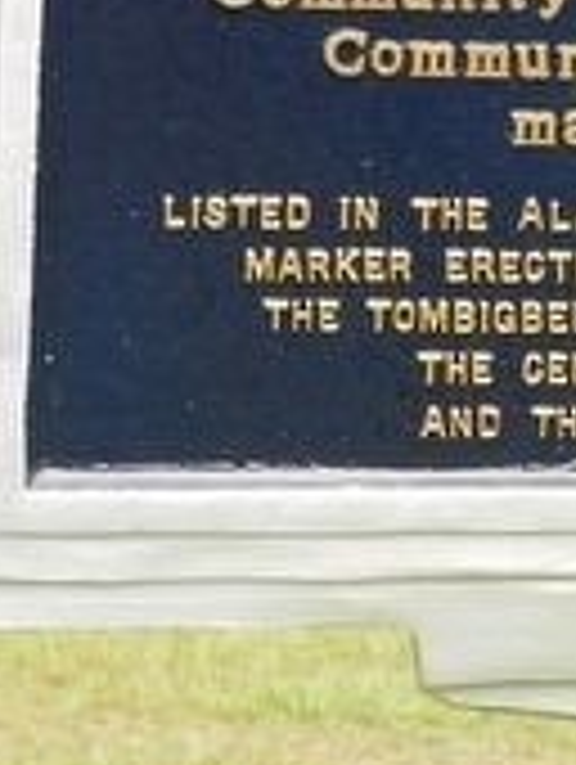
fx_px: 4161
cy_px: -338
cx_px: 972
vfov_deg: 10.2
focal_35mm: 188
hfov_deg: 7.7
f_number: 3.6
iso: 125
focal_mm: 7.1
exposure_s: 1/200
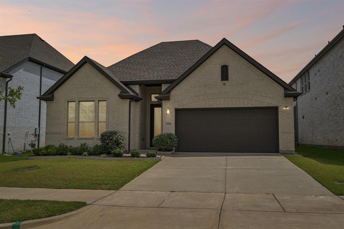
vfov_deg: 43.6
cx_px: 172
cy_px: 114
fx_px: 287
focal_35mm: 30
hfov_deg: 61.9
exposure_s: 1/1250
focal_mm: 30
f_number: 8
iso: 400
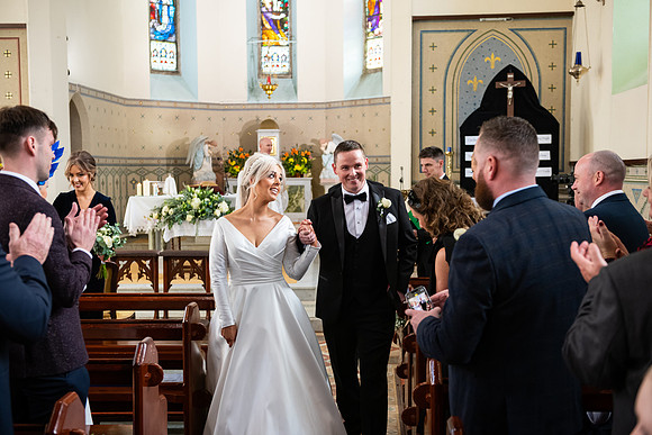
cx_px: 326
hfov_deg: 44.5
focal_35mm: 44
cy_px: 218
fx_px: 797
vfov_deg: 30.5
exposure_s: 1/250
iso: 1000
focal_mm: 44
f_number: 3.5
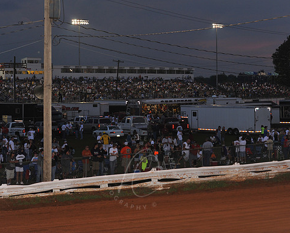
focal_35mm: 91
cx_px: 140
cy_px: 117
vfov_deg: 16.9
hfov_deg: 21.0
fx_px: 782
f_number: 5.6
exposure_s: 1/320
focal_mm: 80
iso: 1000
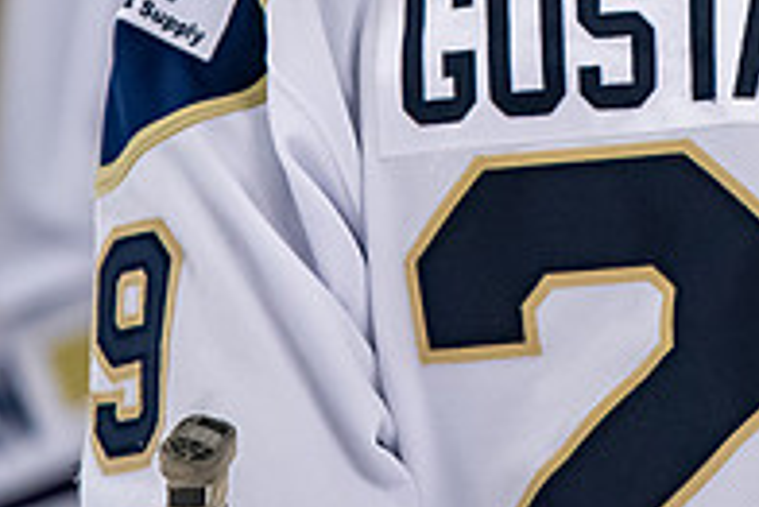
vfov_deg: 1.6
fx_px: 18693
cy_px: -215
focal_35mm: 886
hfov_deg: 2.3
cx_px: 778
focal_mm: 200
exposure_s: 1/800
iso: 2000
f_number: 3.2
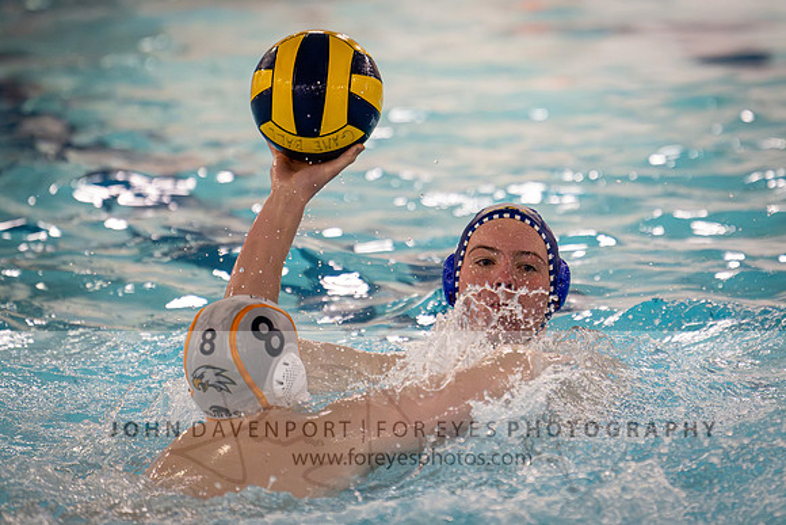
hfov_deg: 5.3
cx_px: 484
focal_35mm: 389
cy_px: 166
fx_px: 8499
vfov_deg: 3.5
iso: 18000
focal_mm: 280
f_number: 4
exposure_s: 1/1000
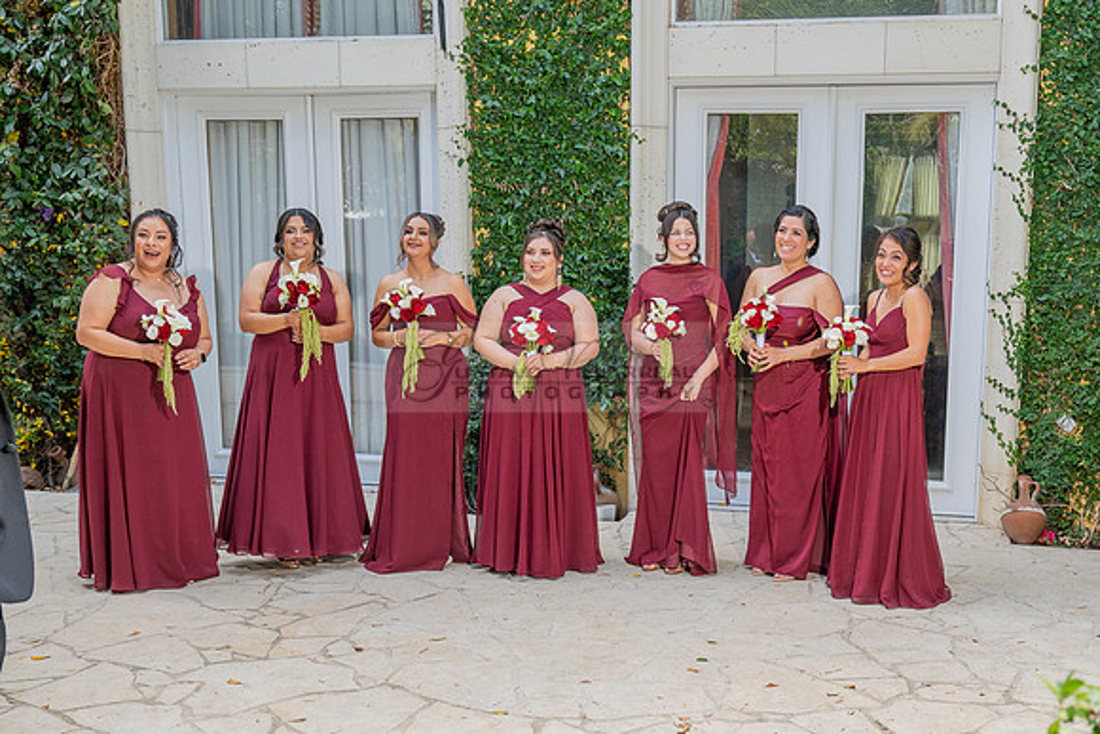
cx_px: 697
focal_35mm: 40
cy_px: 465
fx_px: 1220
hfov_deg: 48.0
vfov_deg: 33.3
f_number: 5
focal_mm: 31.5
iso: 200
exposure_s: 1/200
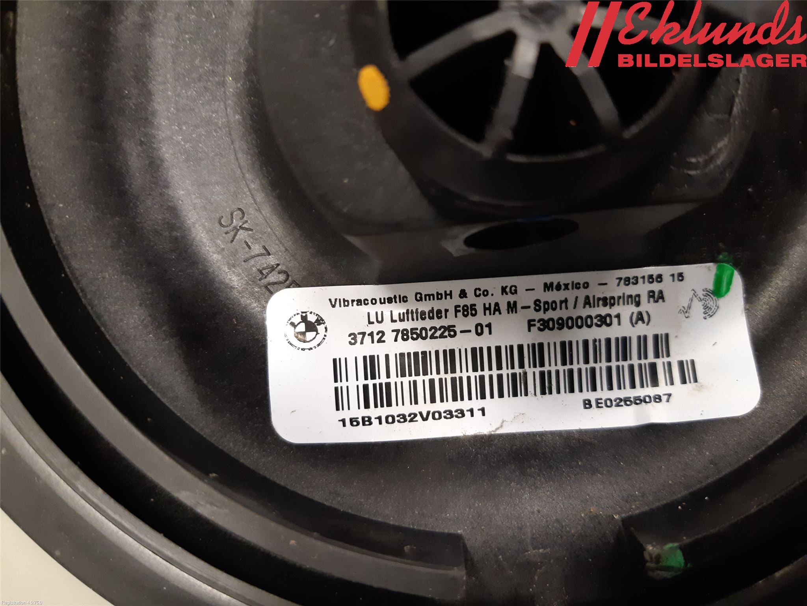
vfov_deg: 53.1
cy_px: 303
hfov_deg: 67.3
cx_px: 404
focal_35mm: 26
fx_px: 606
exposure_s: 1/33
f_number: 1.7
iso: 250
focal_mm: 3.93
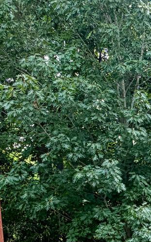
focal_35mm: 61
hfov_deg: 19.8
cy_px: 218
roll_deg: +2.6
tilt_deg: -7.6
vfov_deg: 31.9
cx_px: 186
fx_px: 402
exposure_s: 1/193
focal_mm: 2.22
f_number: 2.2
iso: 50
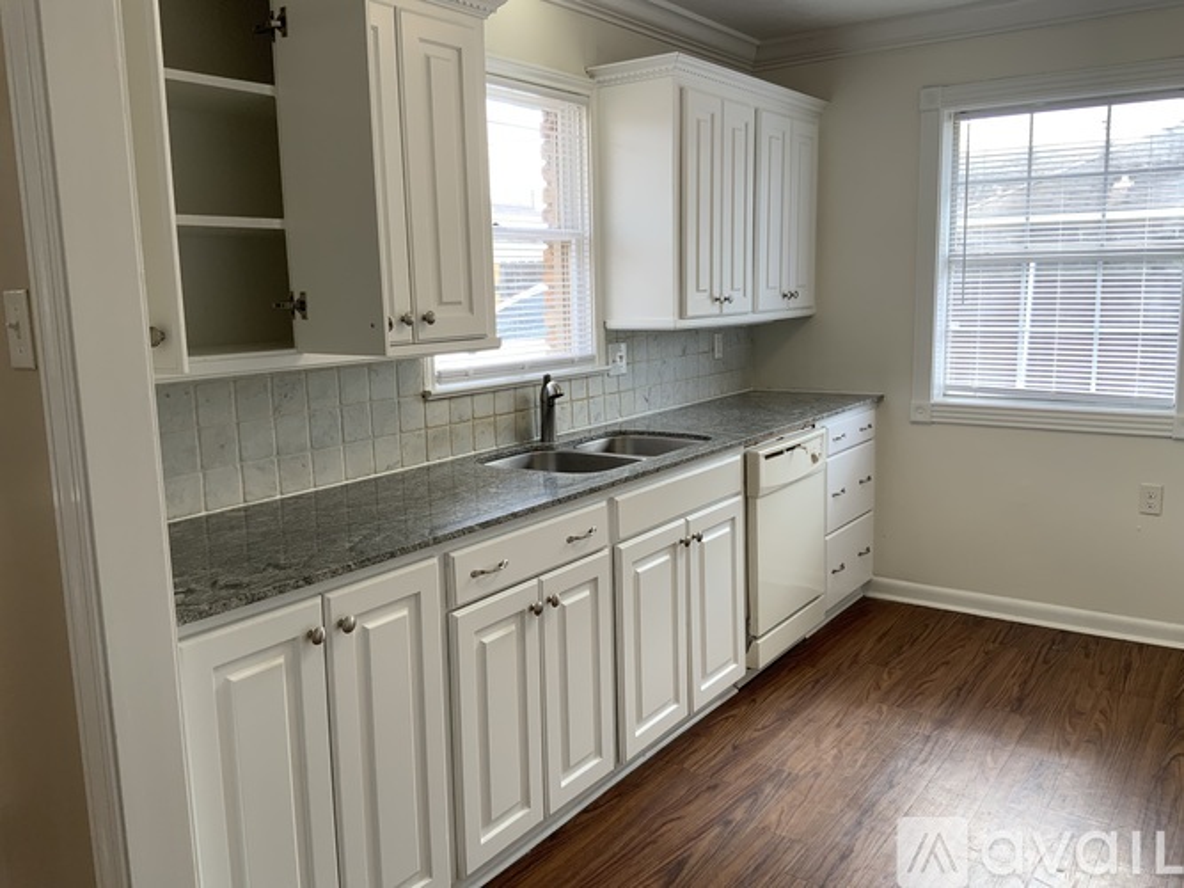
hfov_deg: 61.7
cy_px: 444
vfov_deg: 48.2
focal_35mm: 29
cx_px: 592
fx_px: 992
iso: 32
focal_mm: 3
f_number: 1.8
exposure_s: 1/120
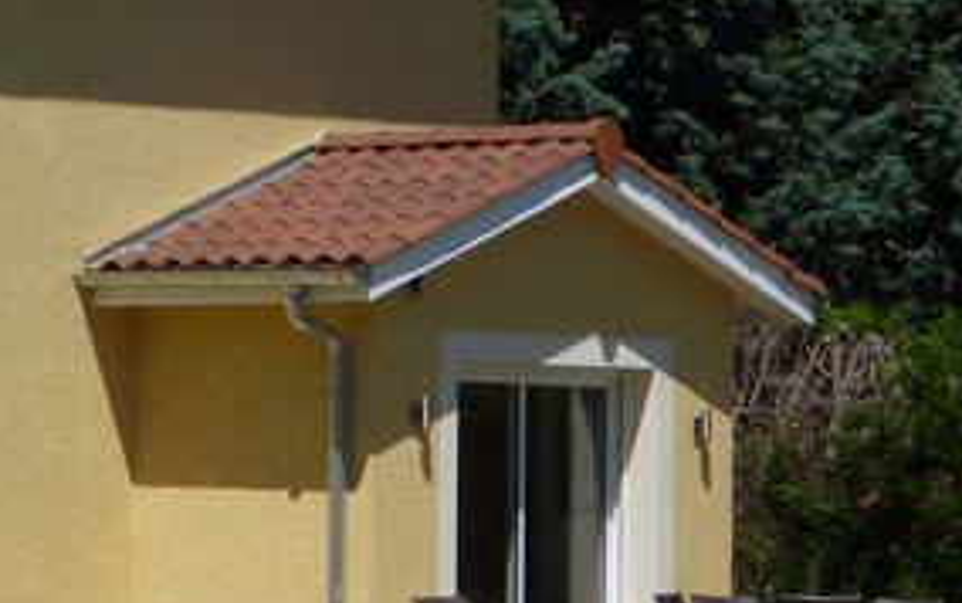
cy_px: 346
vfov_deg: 4.1
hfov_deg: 6.4
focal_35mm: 322
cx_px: -390
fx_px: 8449
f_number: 5.6
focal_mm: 14.7
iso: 80
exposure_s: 1/640
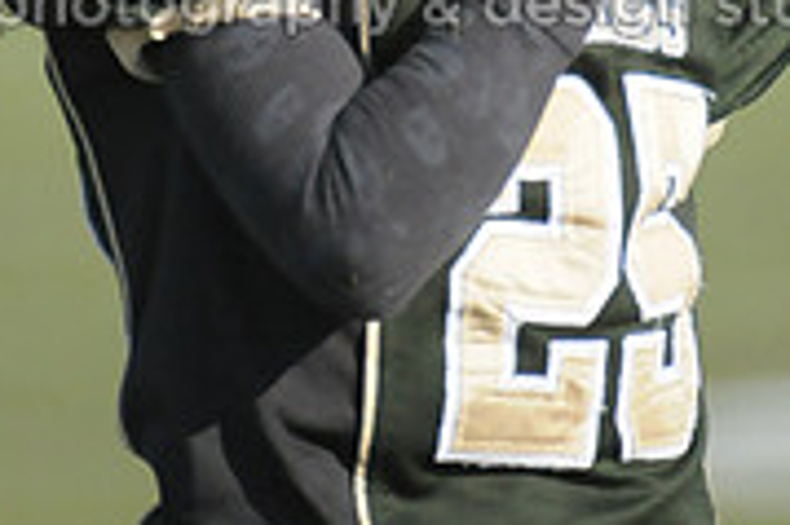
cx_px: 437
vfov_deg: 0.7
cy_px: -157
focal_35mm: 1947
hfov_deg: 1.1
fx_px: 42686
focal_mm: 400
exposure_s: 1/6400
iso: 1600
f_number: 4
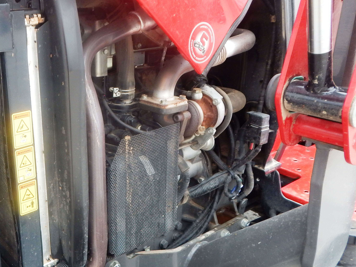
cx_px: 59
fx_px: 381
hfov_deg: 46.8
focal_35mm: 37
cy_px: 117
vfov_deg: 38.6
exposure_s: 1/50
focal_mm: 4
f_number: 3
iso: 125
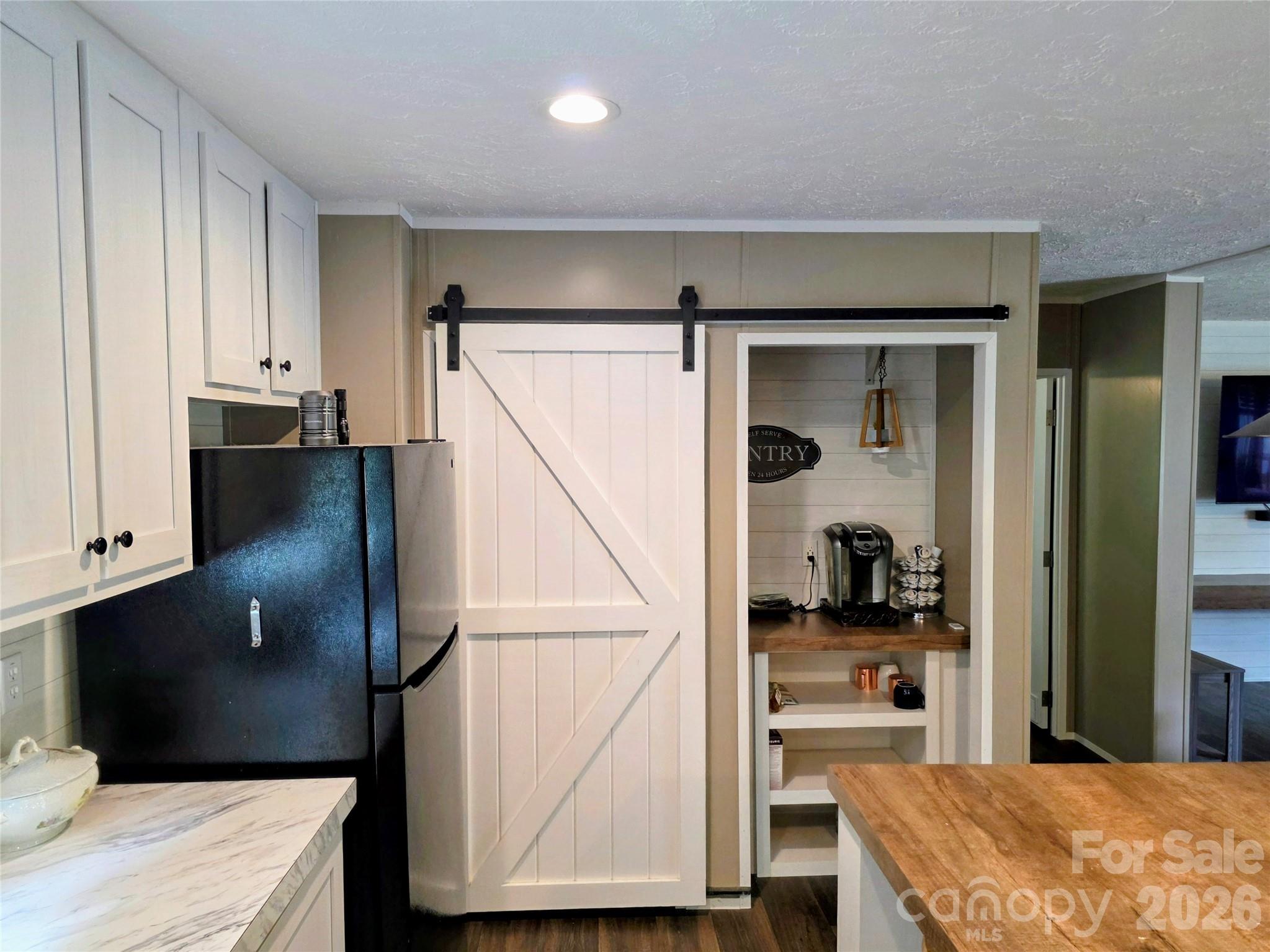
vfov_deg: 58.9
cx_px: 635
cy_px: 476
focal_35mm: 23
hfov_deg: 73.9
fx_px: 844
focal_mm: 6.3
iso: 320
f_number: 1.7
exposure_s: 1/120
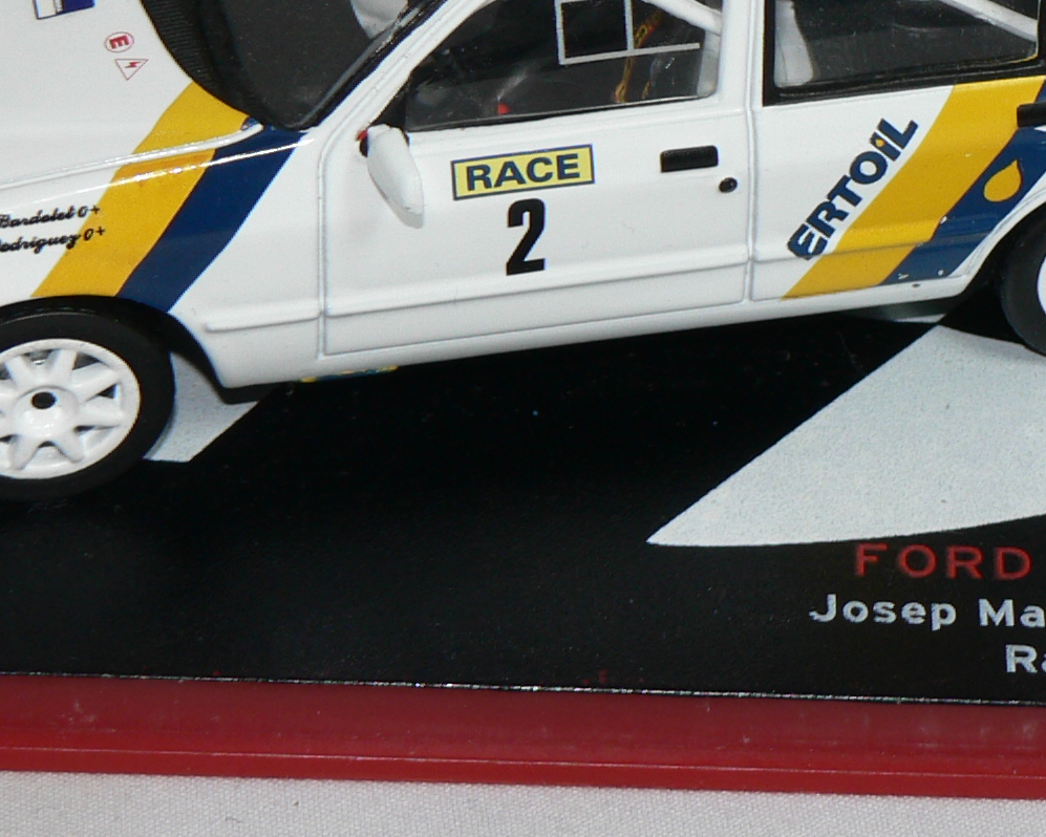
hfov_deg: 8.3
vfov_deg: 6.6
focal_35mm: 233
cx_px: 632
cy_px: 13
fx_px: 7215
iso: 80
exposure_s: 1/60
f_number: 4
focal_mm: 15.5
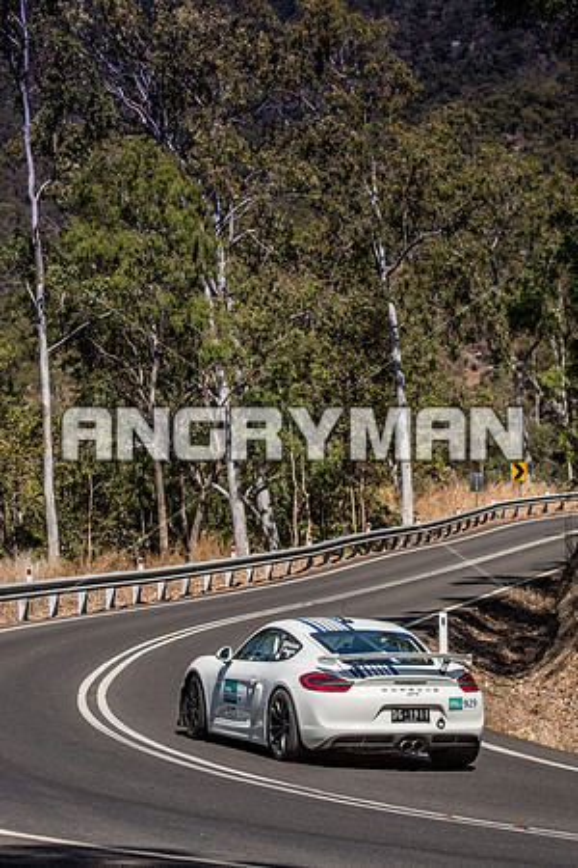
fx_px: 2818
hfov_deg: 11.7
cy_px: 434
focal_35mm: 117
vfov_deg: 17.5
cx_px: 289
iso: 250
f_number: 5
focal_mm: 78
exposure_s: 1/3200
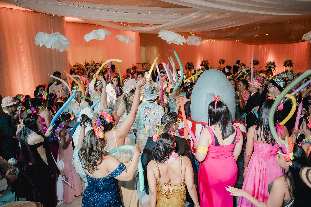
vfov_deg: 46.4
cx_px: 156
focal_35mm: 28
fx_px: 242
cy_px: 104
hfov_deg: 65.5
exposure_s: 1/200
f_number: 2.8
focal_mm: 28
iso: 800
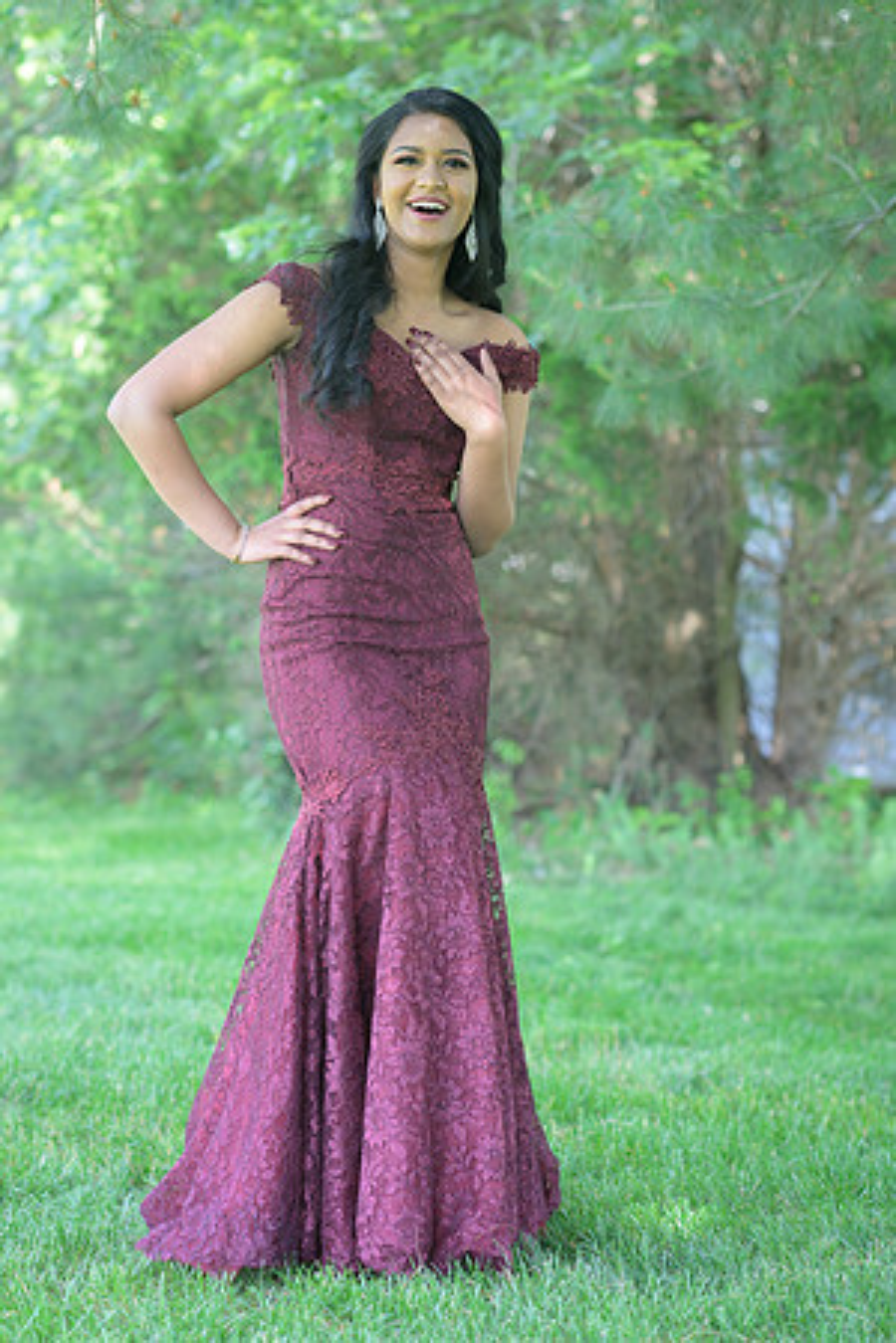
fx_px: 3173
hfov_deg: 16.1
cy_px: 672
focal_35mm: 85
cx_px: 448
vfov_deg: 23.9
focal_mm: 85
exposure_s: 1/250
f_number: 2.8
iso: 400
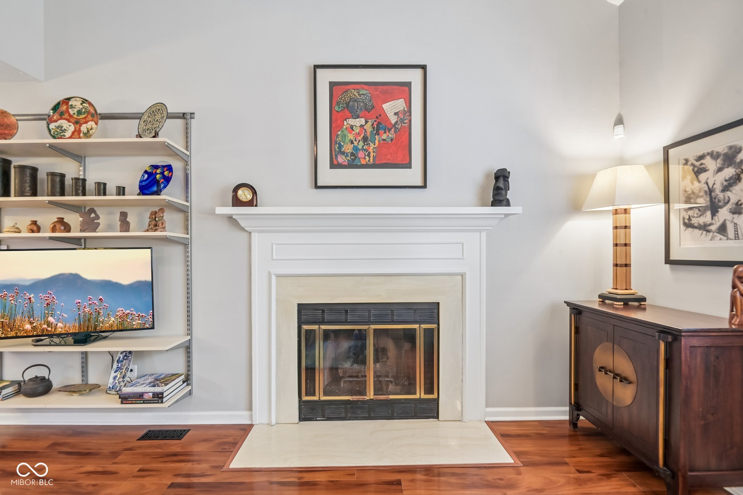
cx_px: 372
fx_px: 330
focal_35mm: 16
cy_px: 248
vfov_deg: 73.7
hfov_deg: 96.7
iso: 400
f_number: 8
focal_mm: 16
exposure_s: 1/4
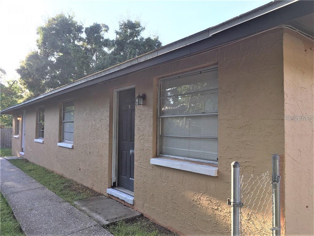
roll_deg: +0.0
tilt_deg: +3.4
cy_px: 118
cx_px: 157
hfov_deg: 61.7
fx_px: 263
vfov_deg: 48.2
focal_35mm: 29
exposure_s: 1/240
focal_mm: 4.15
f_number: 2.2
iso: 25
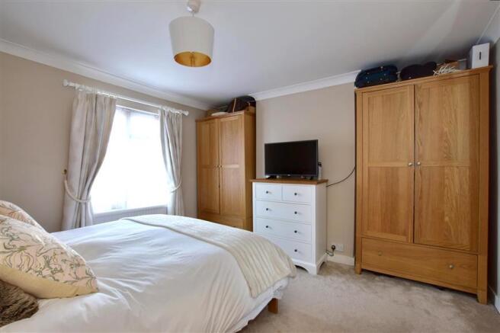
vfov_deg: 77.3
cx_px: 250
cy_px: 166
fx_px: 208
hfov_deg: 100.4
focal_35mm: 15
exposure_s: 1/8
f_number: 11
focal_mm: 10
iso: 400
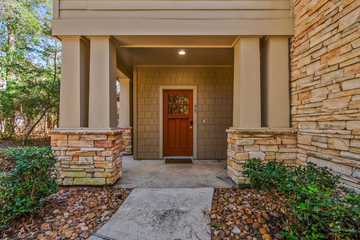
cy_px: 120
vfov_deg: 77.3
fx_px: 150
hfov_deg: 100.4
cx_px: 180
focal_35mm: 15
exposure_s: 1/125
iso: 800
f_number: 9
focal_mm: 10
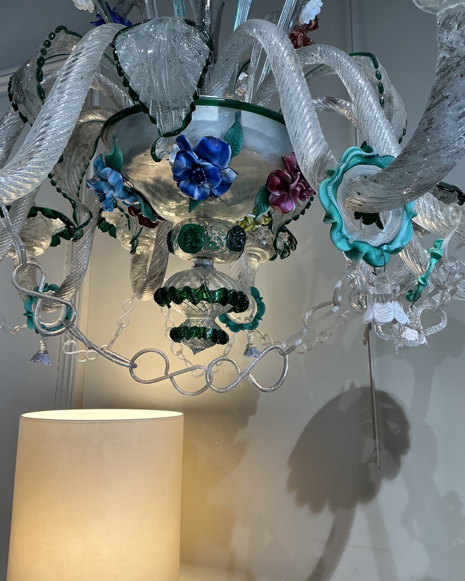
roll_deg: -0.1
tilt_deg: +11.5
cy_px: 253
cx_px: 227
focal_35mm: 31
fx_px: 533
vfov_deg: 57.0
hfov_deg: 47.1
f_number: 1.8
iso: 64
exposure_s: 1/100
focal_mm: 3
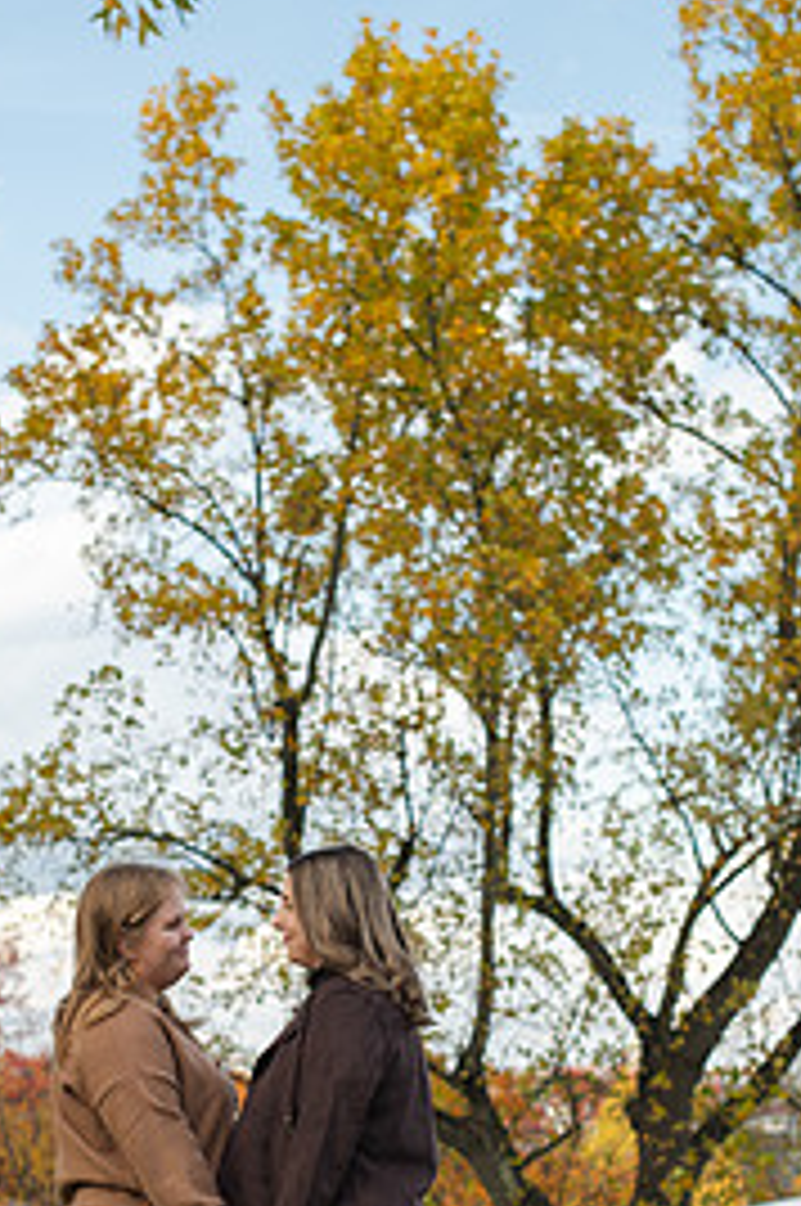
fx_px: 2811
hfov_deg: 16.2
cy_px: 886
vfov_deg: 24.0
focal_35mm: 84
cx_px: 281
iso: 100
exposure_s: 1/400
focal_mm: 50
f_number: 3.5
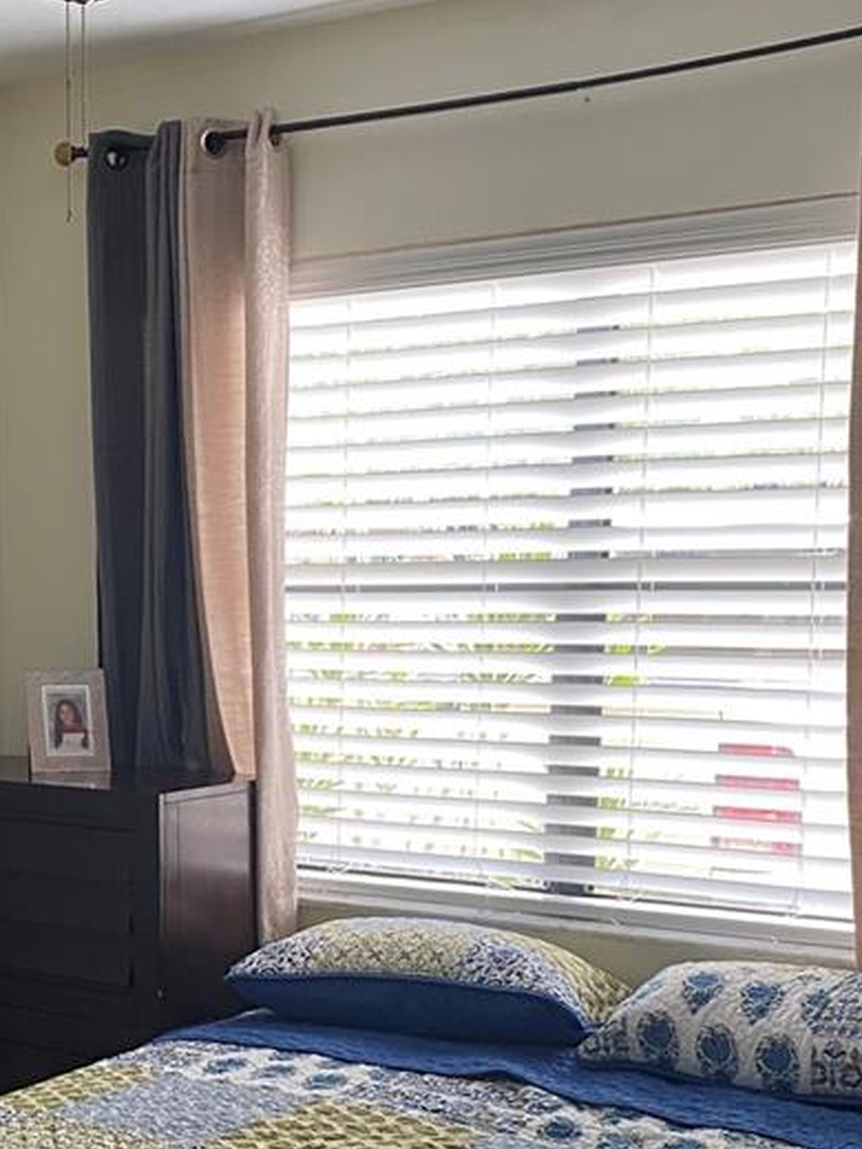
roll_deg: +1.1
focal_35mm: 60
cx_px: 69
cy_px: 932
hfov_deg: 23.7
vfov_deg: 31.3
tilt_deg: -8.1
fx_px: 1992
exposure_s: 1/89
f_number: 1.8
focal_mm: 4.25
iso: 125
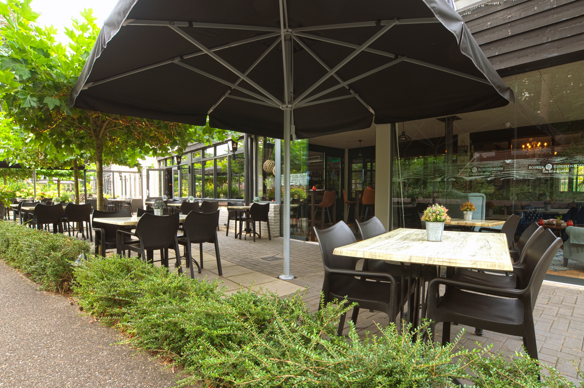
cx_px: 292
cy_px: 194
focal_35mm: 15
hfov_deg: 100.5
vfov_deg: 77.2
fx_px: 243
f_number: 8
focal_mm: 10
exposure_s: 1/15
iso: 400
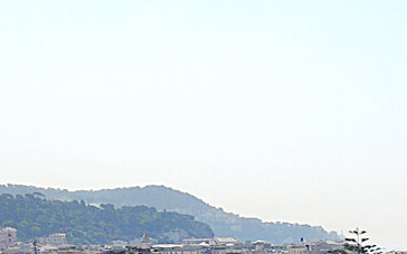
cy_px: 391
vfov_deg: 14.1
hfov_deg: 20.9
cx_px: 587
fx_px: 953
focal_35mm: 86
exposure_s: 1/1000
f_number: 9
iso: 250
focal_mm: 10
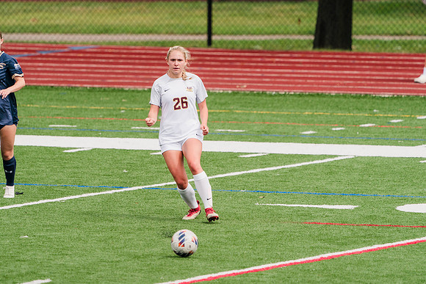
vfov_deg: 1.9
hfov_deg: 2.9
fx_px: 8410
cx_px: 174
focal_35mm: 711
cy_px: 123
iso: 500
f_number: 6.3
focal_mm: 600
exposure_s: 1/1600
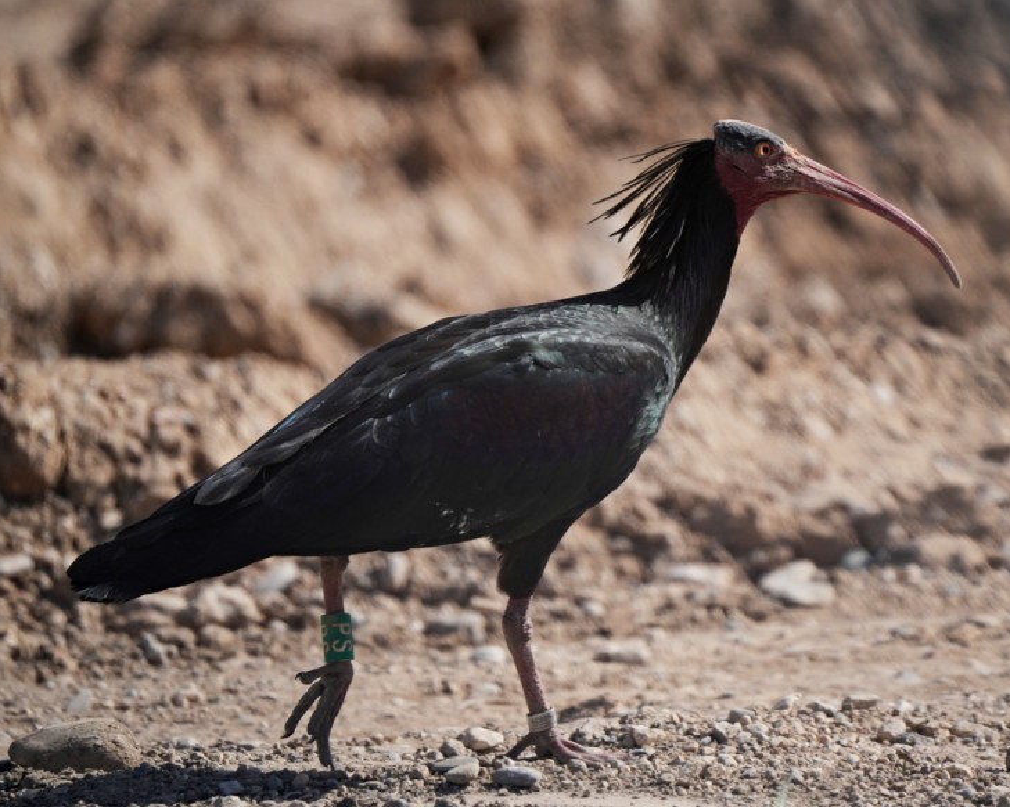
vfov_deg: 1.9
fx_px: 24239
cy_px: 339
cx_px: 700
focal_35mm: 811
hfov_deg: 2.4
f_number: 6.3
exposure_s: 1/1000
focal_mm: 600
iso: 320
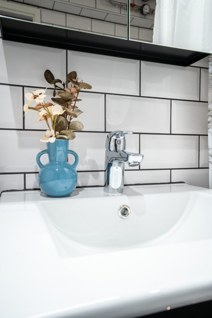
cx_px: 106
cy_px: 159
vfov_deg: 65.5
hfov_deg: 46.4
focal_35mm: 28
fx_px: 247
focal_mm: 28
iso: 400
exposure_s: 1/8
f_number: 11
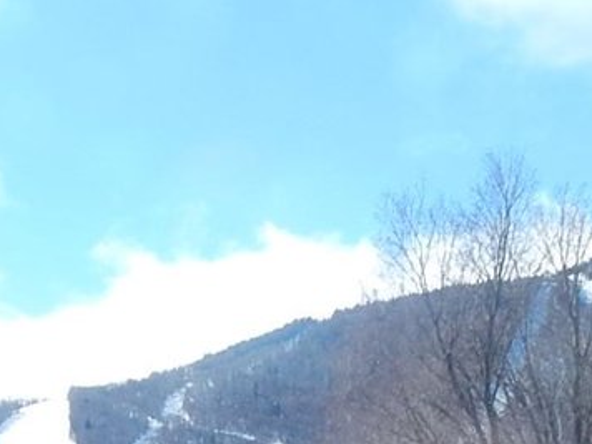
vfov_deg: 13.9
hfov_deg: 19.6
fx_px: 1693
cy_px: 700
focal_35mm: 99
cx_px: 126
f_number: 6
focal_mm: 4
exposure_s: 1/1500
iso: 125
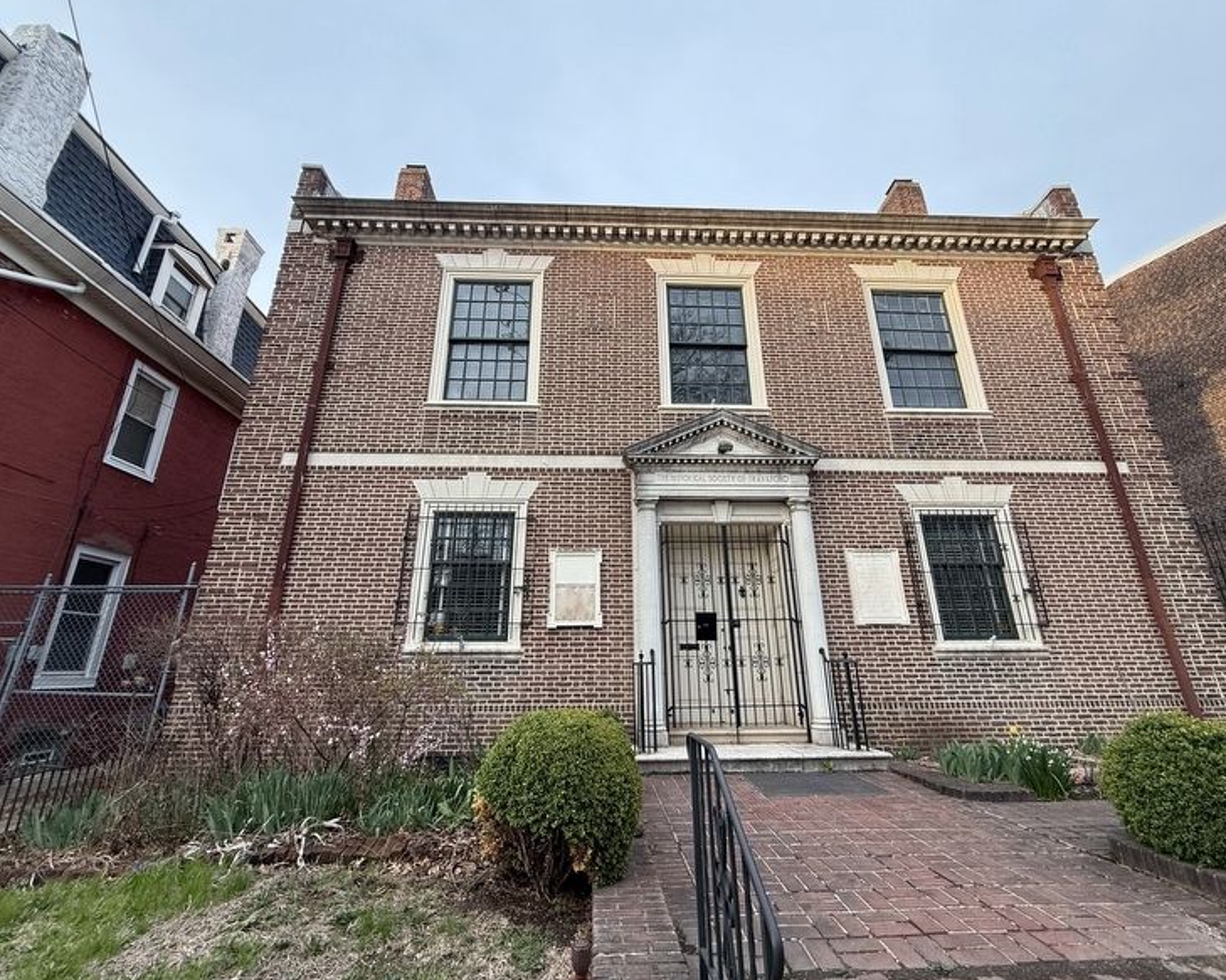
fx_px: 544
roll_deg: -0.3
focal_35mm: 15
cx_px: 617
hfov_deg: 96.8
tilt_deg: +20.0
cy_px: 481
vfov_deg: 84.0
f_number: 2.2
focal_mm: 2.22
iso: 64
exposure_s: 1/99
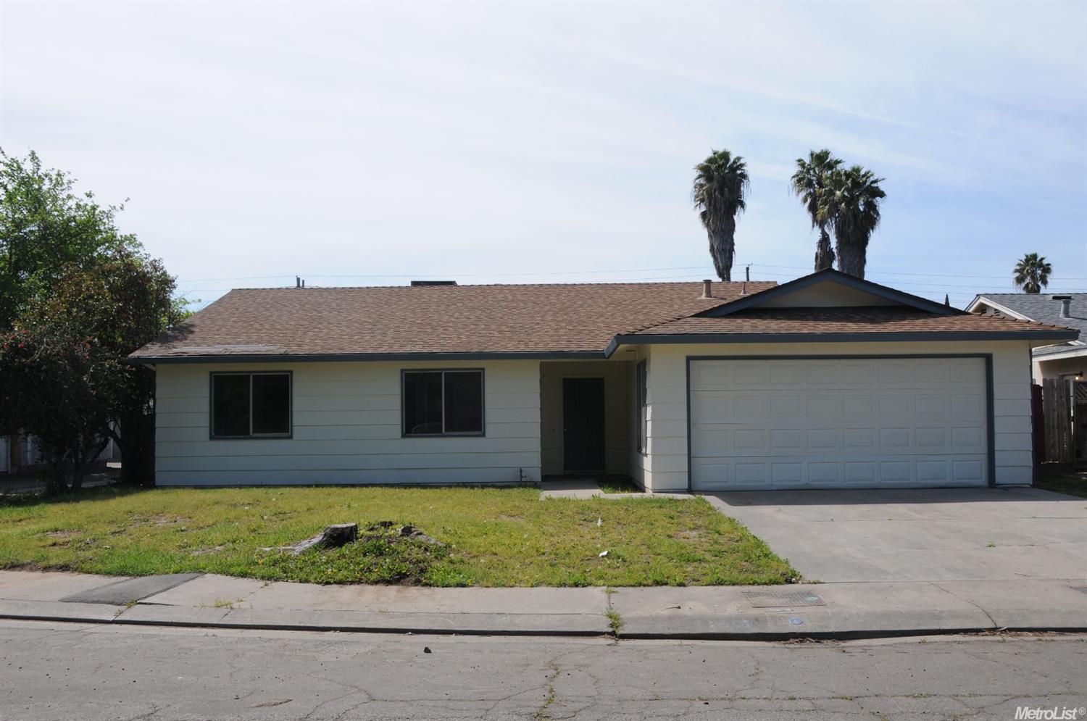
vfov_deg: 39.8
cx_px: 544
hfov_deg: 57.3
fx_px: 995
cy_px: 360
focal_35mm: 33
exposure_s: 1/500
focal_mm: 22
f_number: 11
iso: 250
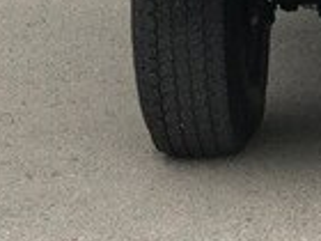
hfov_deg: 7.3
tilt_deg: -7.8
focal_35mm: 268
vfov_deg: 5.4
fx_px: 2485
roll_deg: +1.1
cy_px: -217
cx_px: 507
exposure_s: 1/308
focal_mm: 6.6
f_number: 2.8
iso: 20
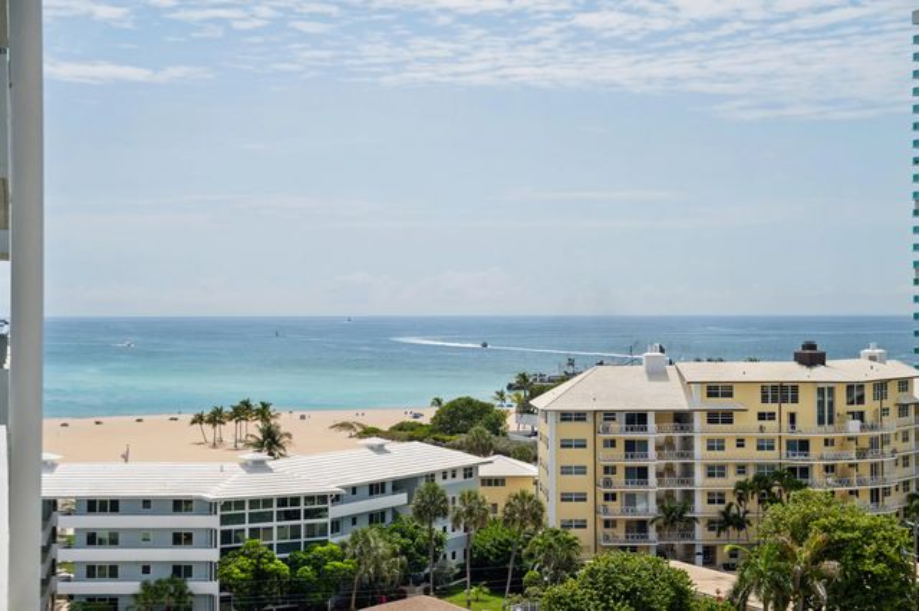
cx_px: 460
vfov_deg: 21.9
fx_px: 1582
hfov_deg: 32.4
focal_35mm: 62
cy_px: 306
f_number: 8
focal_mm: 62
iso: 250
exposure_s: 1/2500
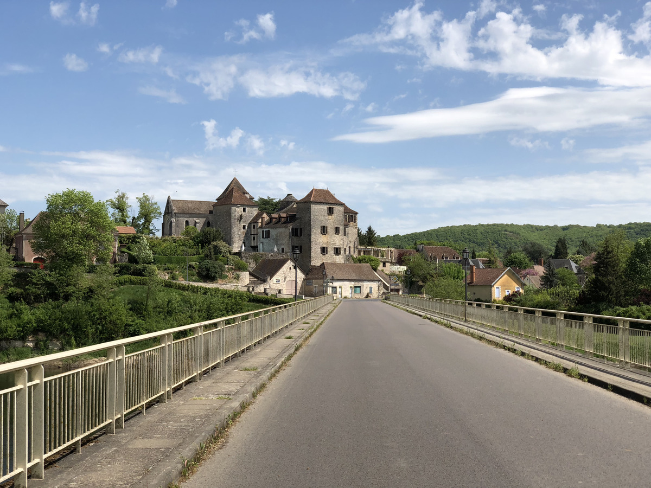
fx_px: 978
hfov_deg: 36.8
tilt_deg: +3.8
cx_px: 326
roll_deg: +0.9
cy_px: 244
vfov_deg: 28.0
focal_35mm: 52
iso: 16
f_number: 2.4
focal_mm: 6
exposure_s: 1/1548
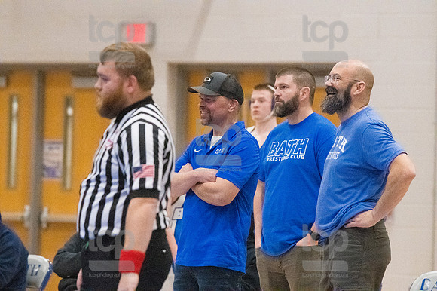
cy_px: 146
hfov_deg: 6.9
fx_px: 3639
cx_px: 218
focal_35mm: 300
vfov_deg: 4.6
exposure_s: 1/1600
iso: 10000
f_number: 4.5
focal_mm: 200
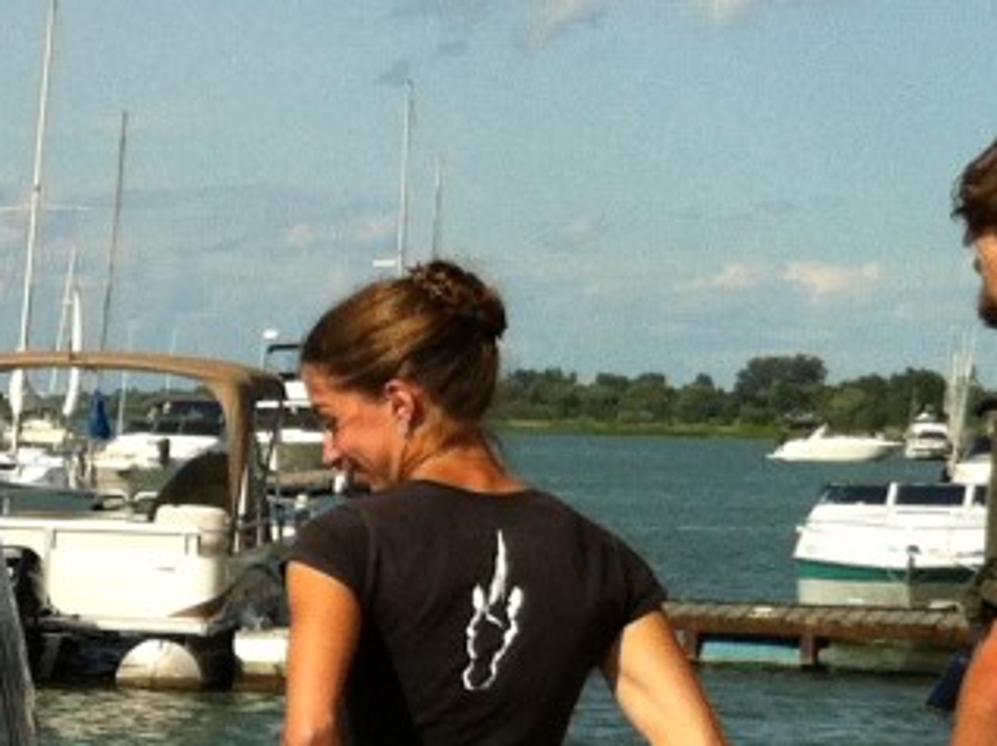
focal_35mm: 159
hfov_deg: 11.1
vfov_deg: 9.2
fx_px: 4576
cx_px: -1122
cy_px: 915
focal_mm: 3.85
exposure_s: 1/1774
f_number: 2.8
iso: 80
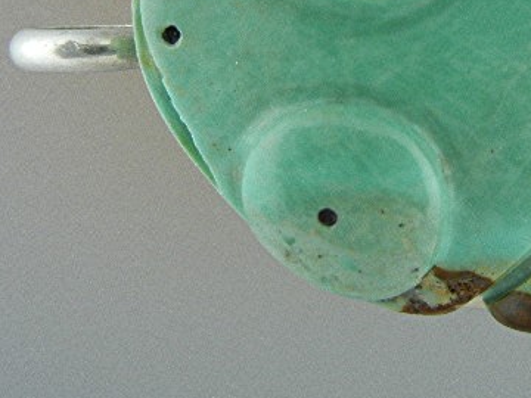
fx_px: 1227
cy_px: 55
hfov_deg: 24.0
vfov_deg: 18.2
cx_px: 425
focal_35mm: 80
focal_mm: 8.1
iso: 400
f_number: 3.8
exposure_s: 1/19.6
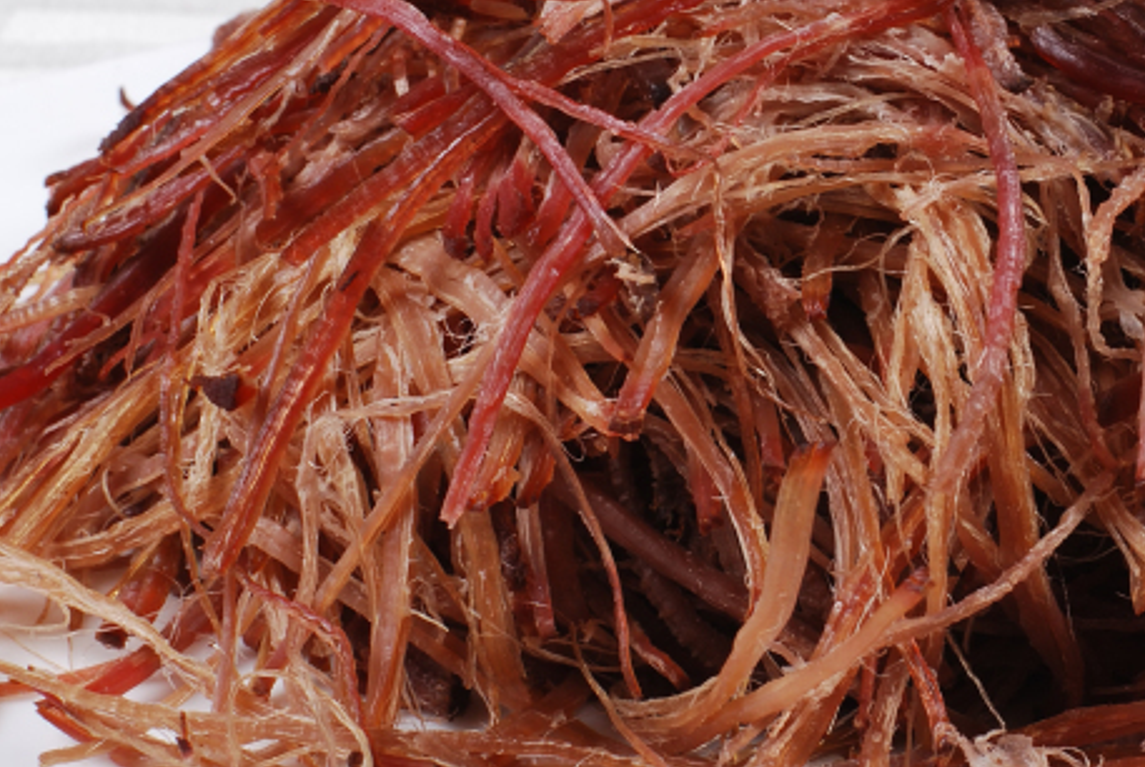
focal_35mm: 168
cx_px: 1002
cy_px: 244
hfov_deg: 12.1
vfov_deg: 8.2
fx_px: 5350
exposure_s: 1/160
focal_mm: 50
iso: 100
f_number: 14
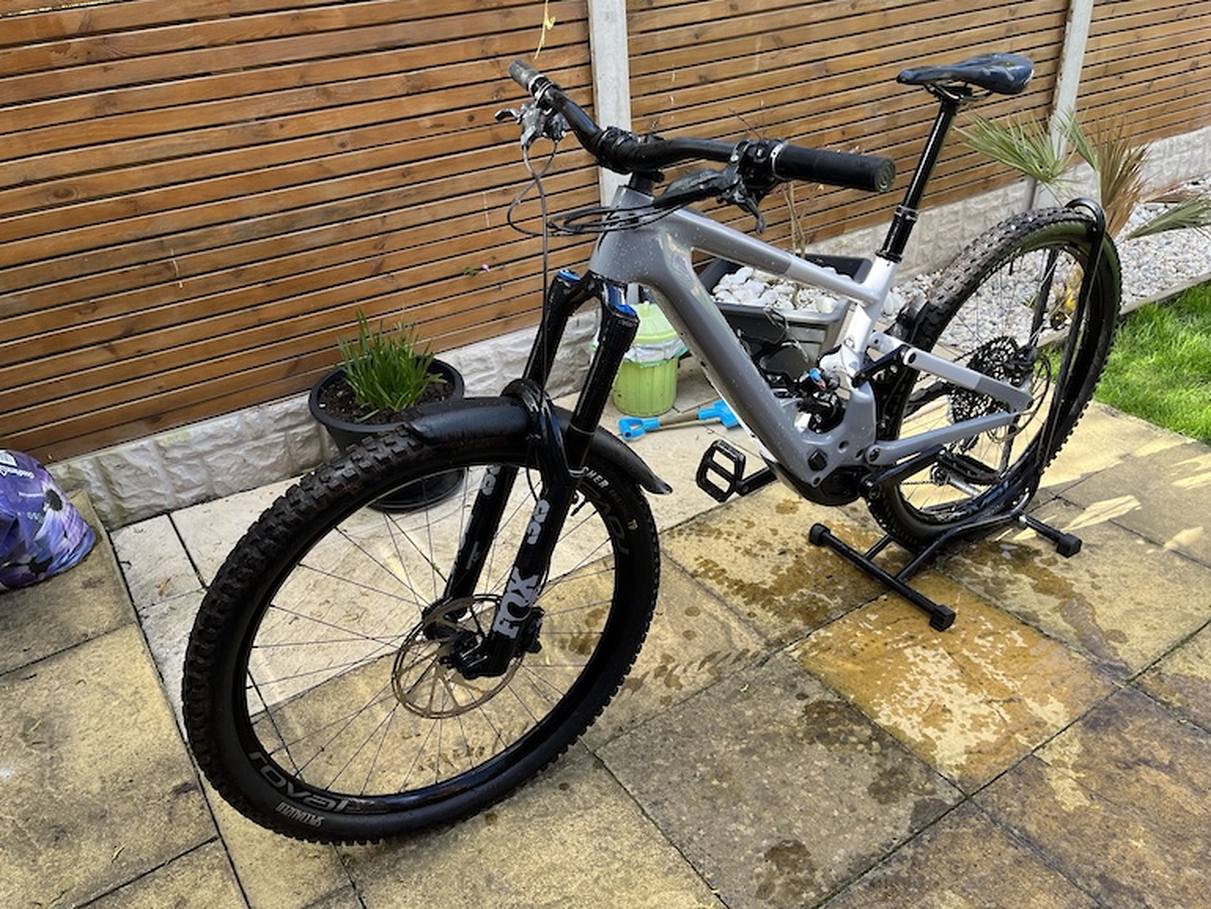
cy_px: 454
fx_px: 945
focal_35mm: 27
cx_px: 606
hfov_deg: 65.3
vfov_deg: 51.4
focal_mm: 5.1
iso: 50
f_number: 1.6
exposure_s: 1/368
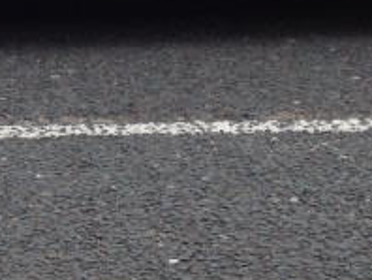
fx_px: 1947
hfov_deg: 10.7
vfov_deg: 8.0
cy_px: -194
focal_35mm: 181
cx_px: -81
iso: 64
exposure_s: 1/317
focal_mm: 4.3
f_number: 2.4
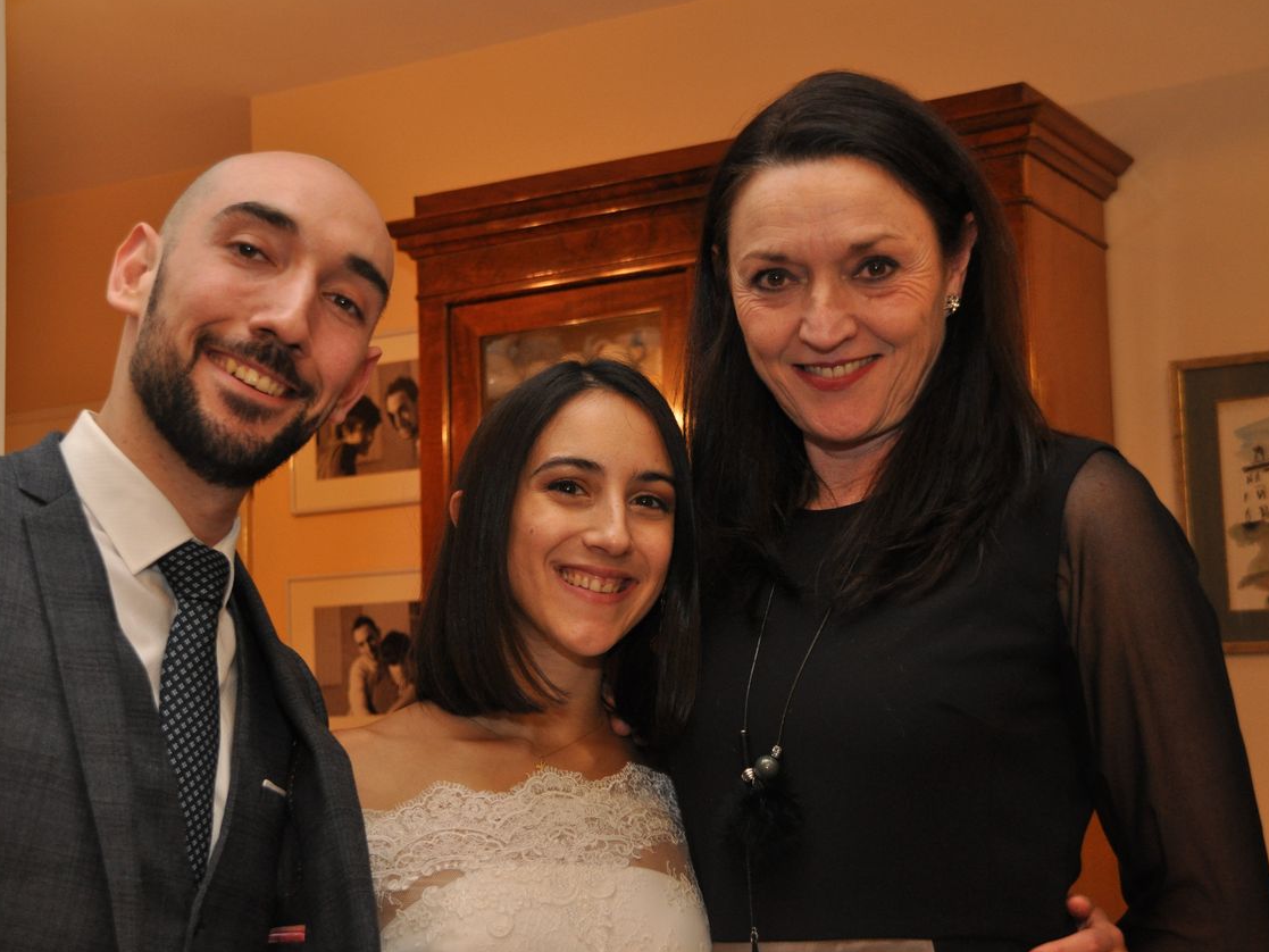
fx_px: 2420
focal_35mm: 66
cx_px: 550
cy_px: 473
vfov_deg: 22.3
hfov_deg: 29.4
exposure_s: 1/60
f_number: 4.8
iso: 800
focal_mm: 40
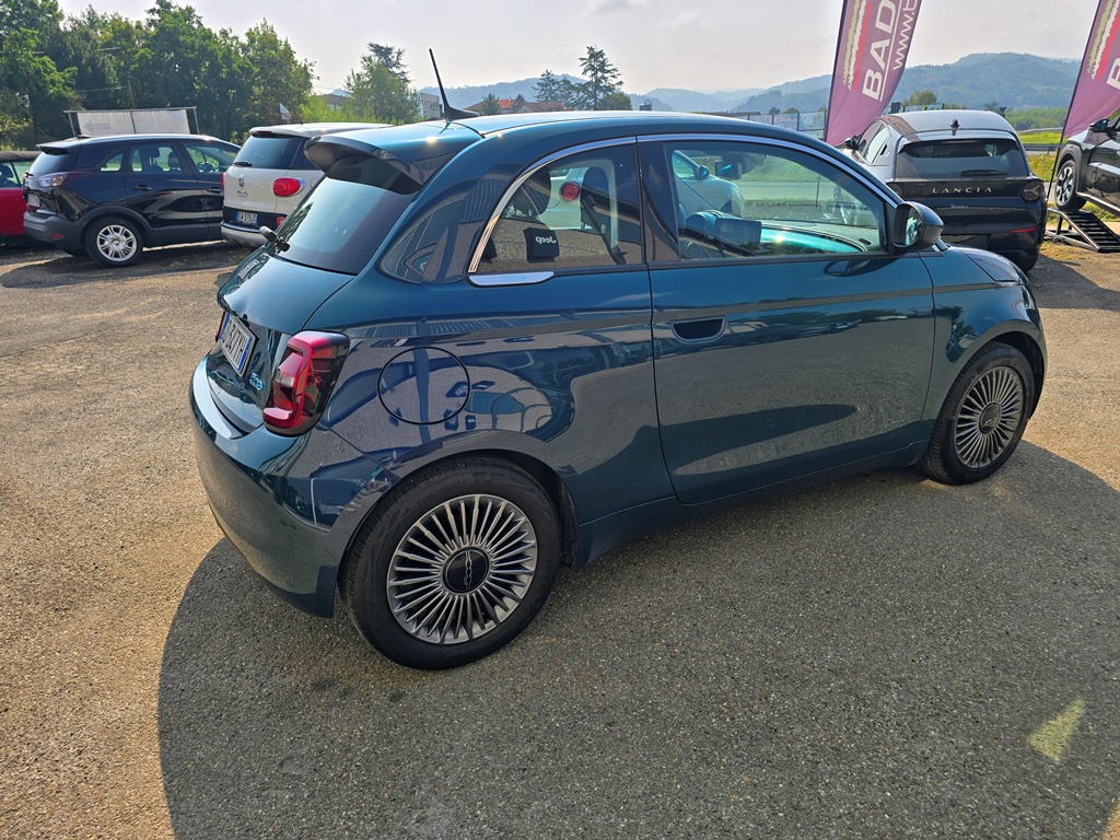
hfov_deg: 73.9
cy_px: 420
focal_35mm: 23
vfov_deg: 58.9
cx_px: 560
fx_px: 744
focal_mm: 6.3
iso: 12
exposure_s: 1/1176
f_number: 1.7
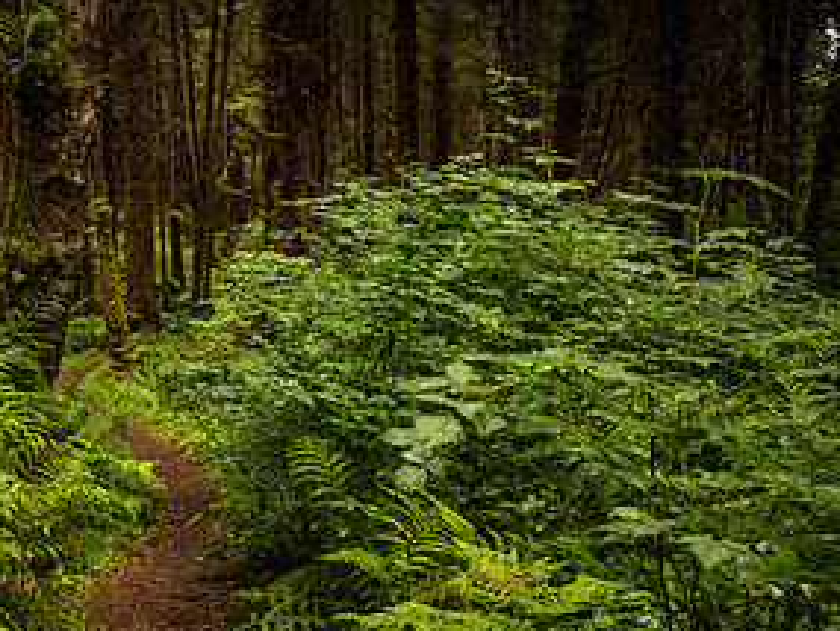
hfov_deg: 39.1
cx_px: 186
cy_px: 515
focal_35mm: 47
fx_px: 1141
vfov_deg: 30.1
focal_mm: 24
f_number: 2.8
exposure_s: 1/250
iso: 200
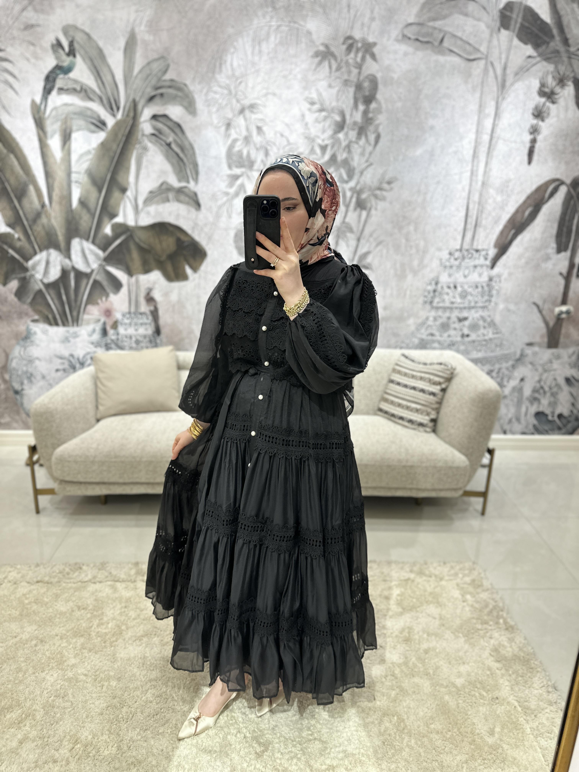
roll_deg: -2.4
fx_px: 535
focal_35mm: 24
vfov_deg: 71.6
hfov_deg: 56.8
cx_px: 290
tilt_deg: -17.3
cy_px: 386
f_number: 1.78
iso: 100
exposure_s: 1/100
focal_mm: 6.86
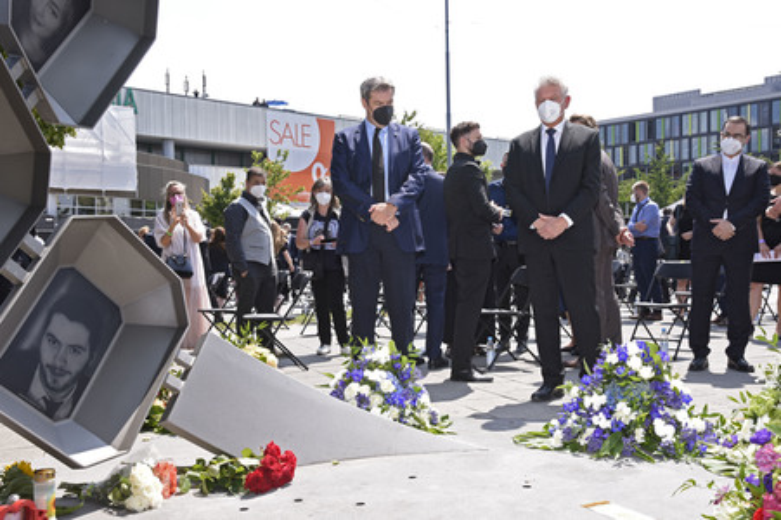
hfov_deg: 50.7
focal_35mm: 38
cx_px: 390
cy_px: 260
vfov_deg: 35.0
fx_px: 824
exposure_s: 1/160
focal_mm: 38
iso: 400
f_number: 11
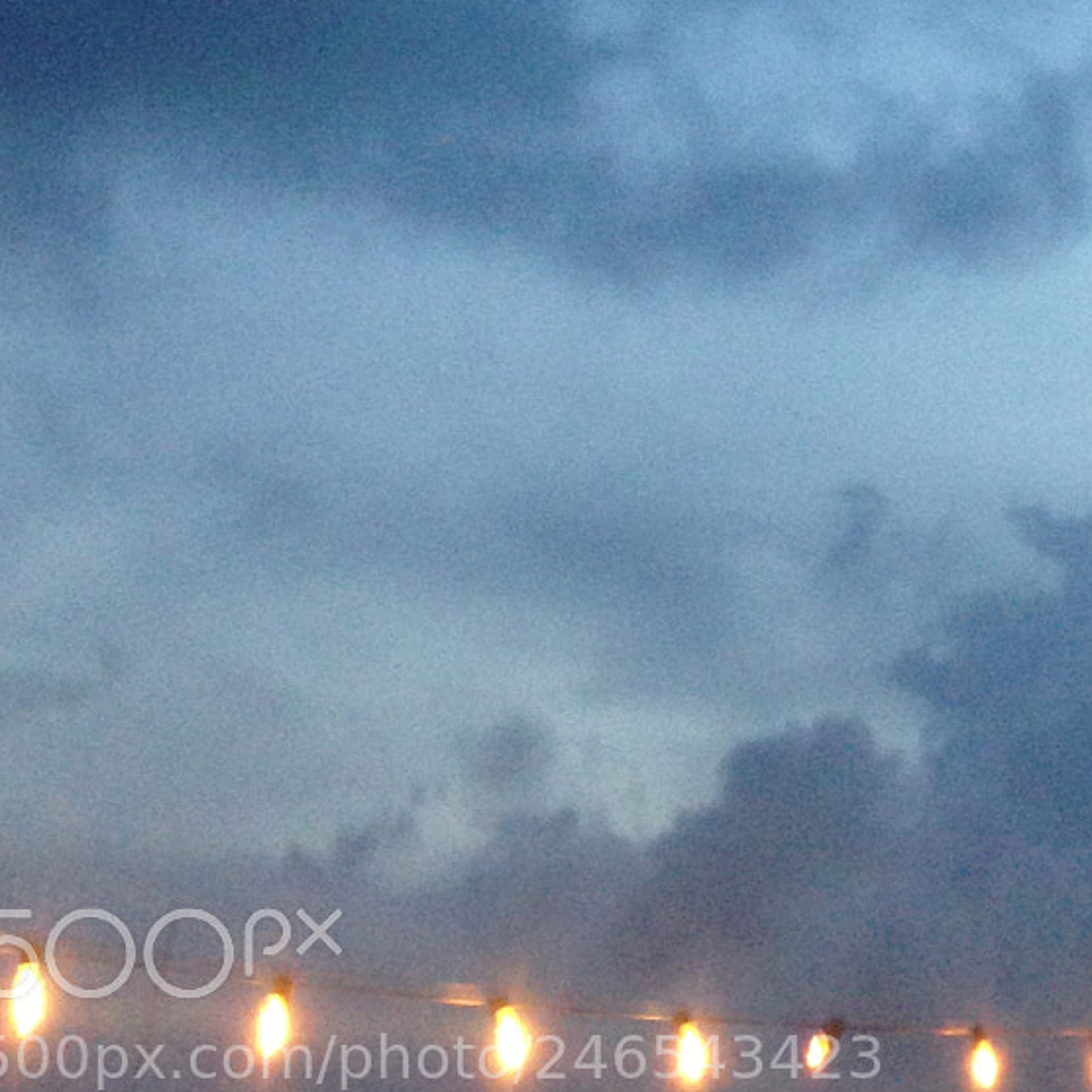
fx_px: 2998
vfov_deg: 19.0
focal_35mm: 84
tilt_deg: +32.9
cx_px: 1033
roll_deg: -2.9
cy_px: -359
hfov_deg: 20.1
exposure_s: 1/20
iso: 200
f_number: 2.4
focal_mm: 4.12
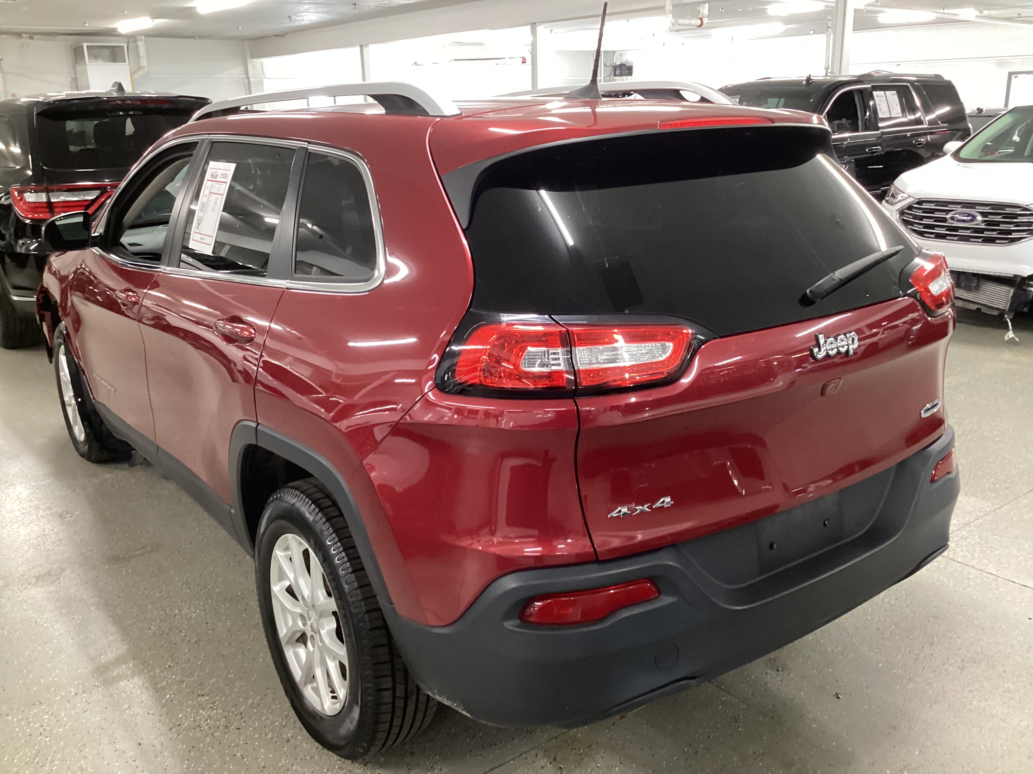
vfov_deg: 45.4
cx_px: 516
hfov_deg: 58.4
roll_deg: +1.2
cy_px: 387
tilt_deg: -17.6
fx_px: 925
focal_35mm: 31
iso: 400
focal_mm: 3.3
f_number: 2.4
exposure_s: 1/33
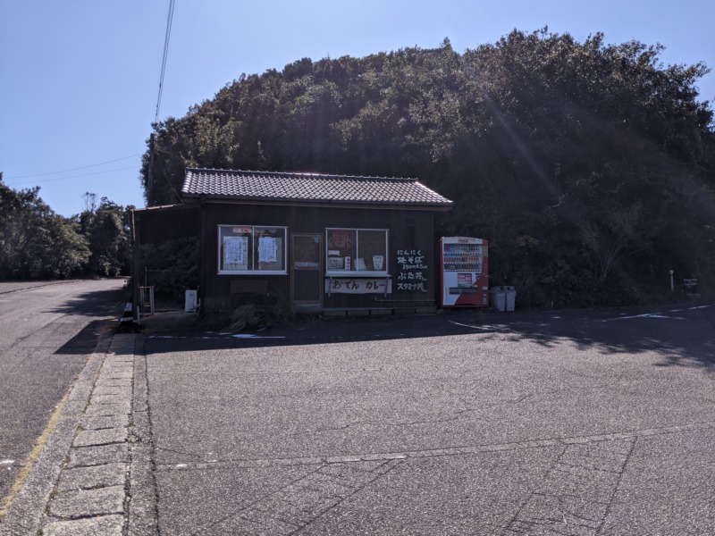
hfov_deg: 65.3
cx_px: 358
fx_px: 558
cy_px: 268
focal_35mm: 27
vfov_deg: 51.4
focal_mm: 4.44
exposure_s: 1/4651
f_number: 1.8
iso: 58
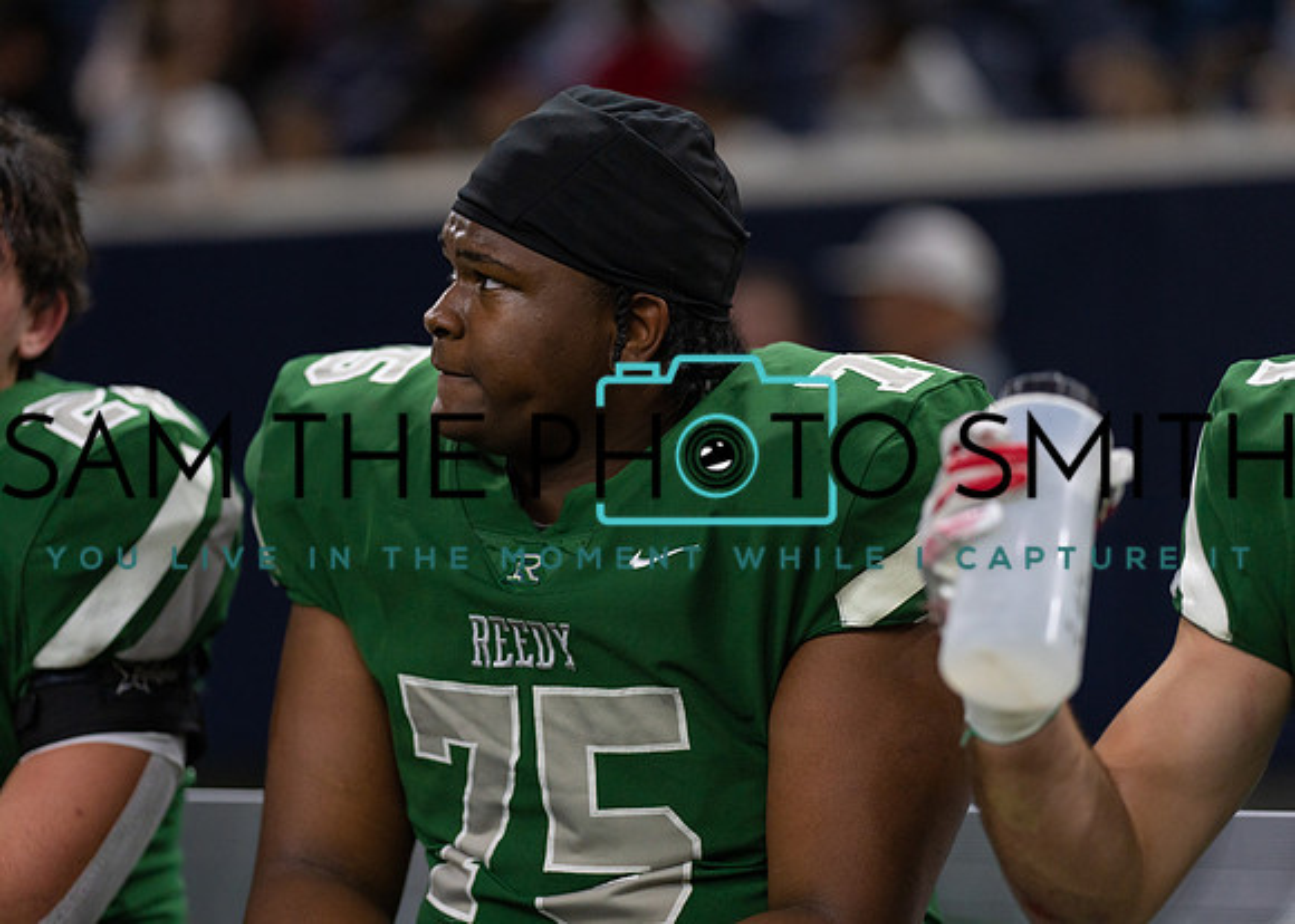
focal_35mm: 141
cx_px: 648
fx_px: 5202
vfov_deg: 10.2
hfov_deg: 14.2
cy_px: 462
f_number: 1.8
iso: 1000
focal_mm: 135
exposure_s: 1/1600
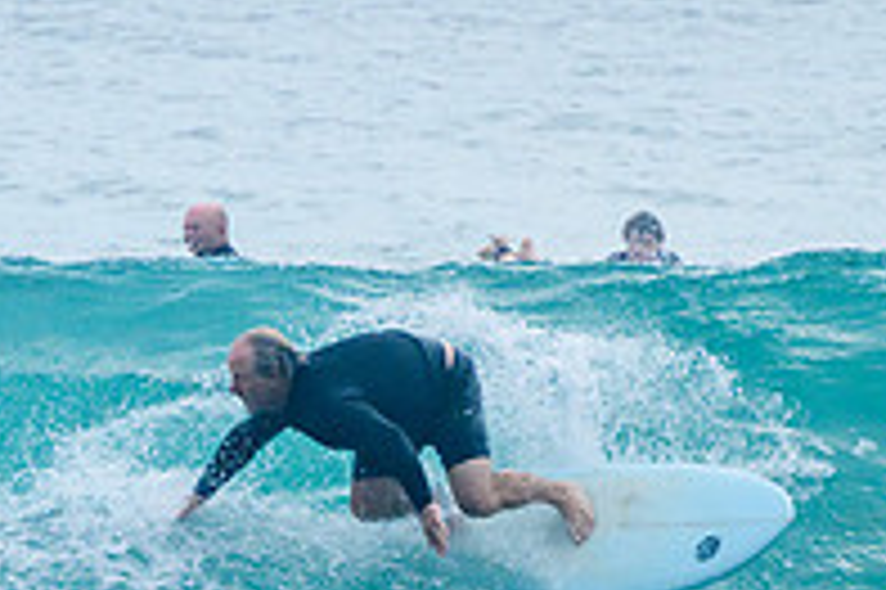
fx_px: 39934
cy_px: 568
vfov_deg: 0.8
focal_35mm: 1624
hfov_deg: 1.3
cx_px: 517
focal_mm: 400
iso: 500
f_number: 10
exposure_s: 1/2000
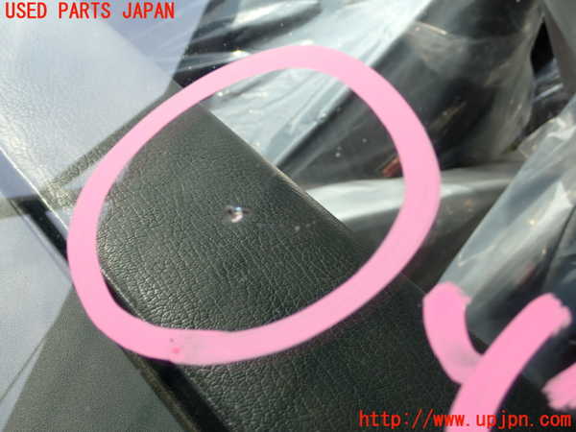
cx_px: 288
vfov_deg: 30.9
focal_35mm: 47
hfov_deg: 40.4
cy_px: 216
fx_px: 782
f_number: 4.5
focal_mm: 8.4
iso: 100
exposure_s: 1/160
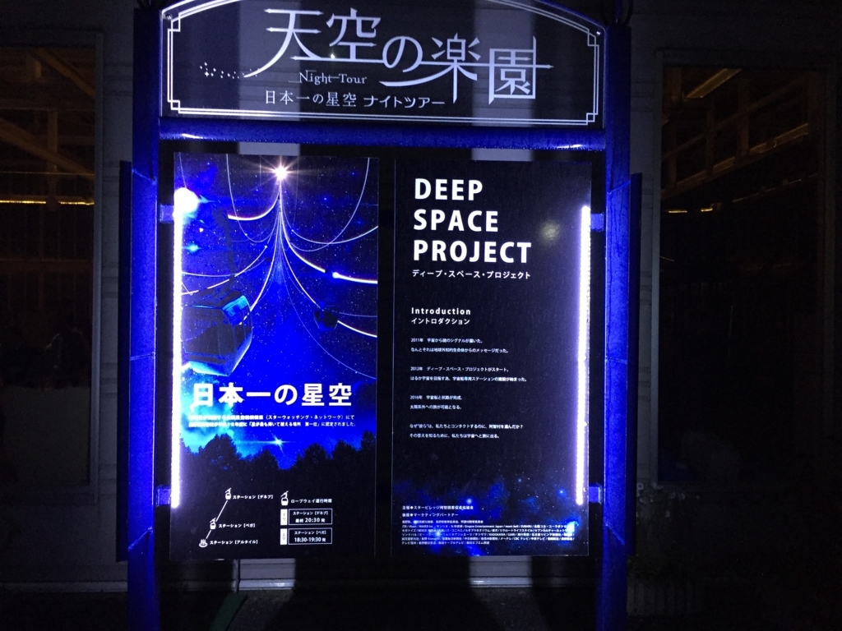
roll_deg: -0.9
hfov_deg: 61.7
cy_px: 316
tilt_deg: -1.8
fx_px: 705
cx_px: 421
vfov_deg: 48.2
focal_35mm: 29
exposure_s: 1/24
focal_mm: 4.15
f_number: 2.2
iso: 250
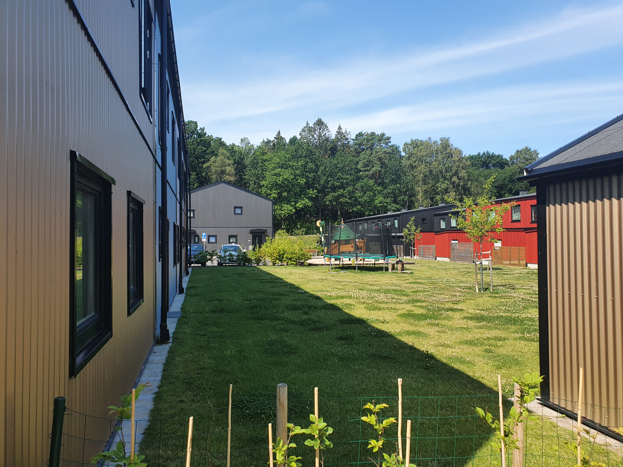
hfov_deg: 67.3
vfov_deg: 53.1
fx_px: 468
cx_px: 312
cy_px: 234
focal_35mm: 26
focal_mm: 4.32
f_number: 2.4
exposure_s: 1/1024
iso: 50
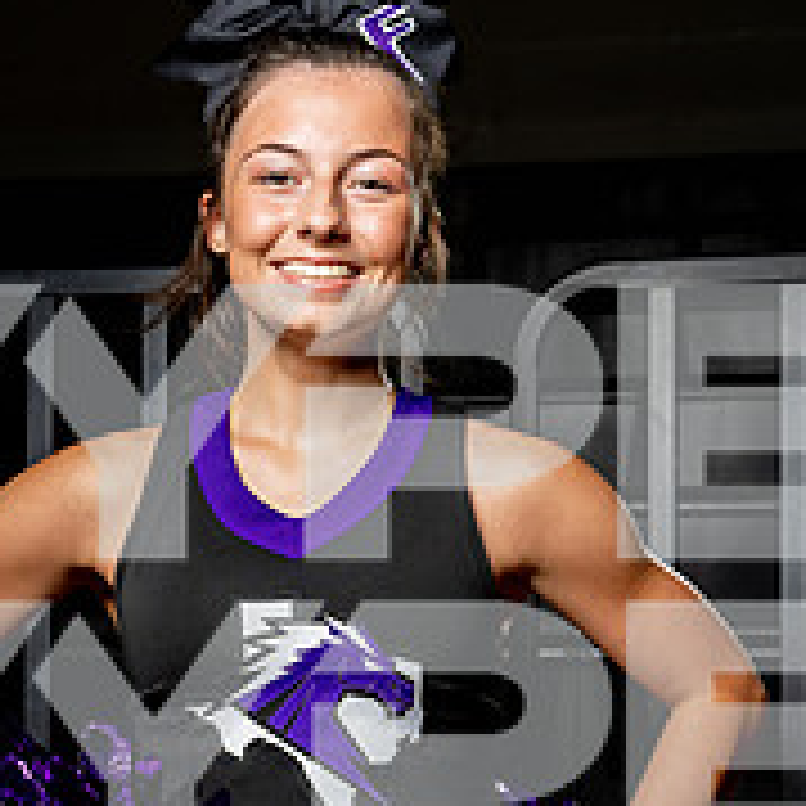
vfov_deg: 15.2
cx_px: 261
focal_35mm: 113
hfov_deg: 15.4
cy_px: 743
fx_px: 2977
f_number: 6.3
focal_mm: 53
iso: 100
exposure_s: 1/250
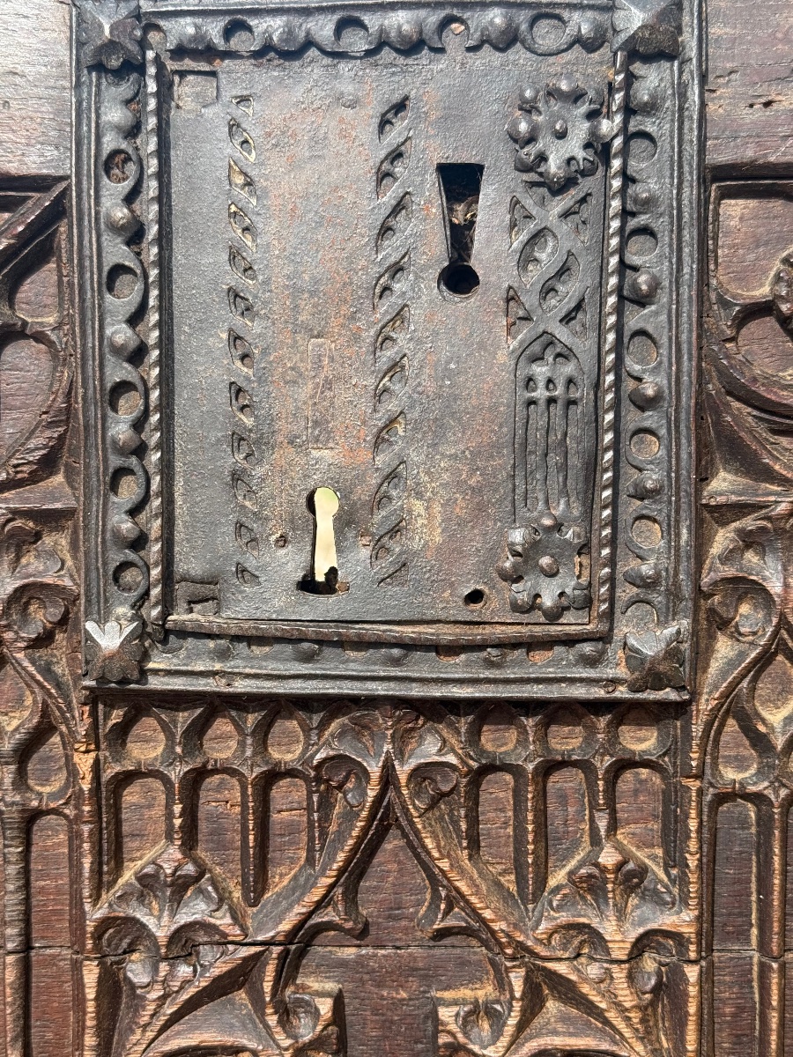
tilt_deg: -7.8
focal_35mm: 48
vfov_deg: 39.7
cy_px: 528
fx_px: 1466
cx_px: 396
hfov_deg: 30.3
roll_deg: -1.7
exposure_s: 1/1715
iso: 64
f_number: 1.78
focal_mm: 6.76
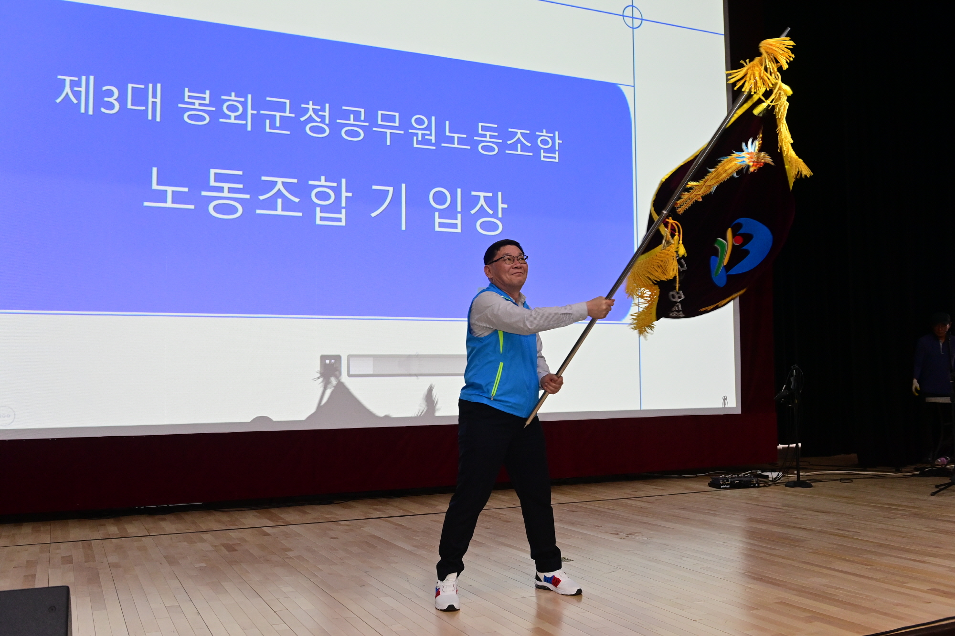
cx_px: 478
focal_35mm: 34
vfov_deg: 38.9
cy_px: 318
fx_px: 902
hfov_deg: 55.8
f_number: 4
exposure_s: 1/125
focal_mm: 34
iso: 2500
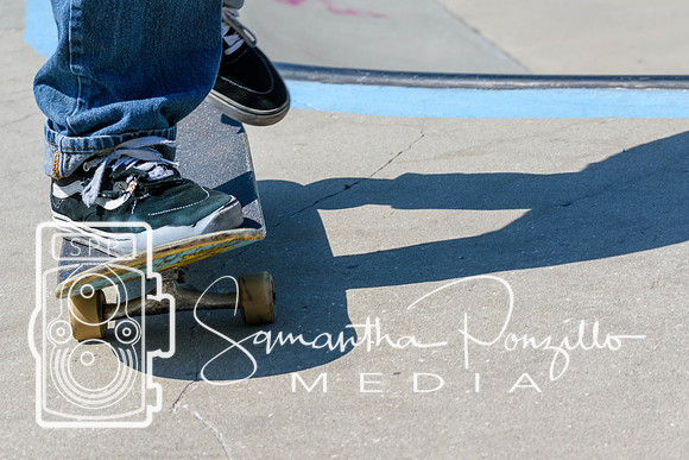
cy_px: 230
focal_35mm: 105
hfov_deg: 19.5
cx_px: 344
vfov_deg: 13.0
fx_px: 2010
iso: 200
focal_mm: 70
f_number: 7.1
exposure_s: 1/800
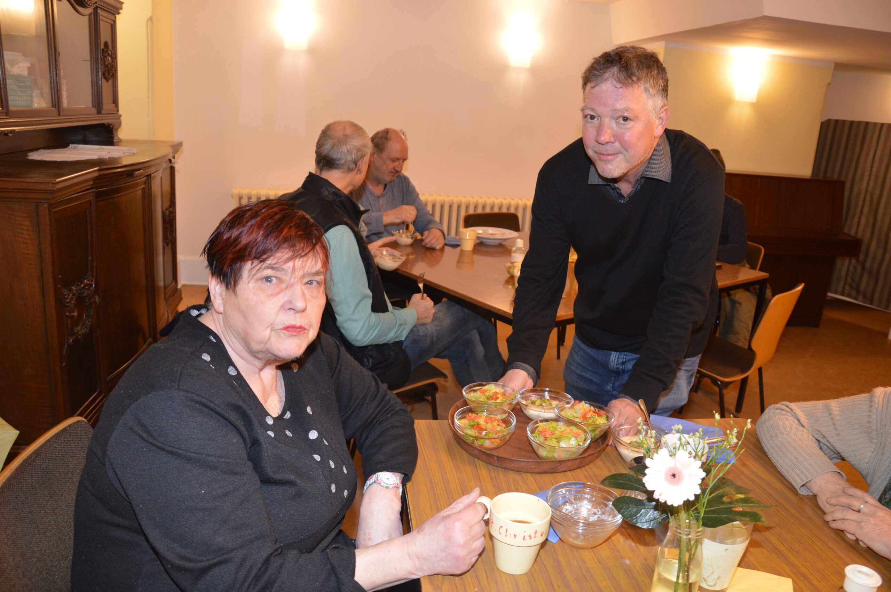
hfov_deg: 67.4
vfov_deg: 47.8
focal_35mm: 27
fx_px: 668
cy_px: 296
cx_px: 446
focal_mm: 18
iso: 900
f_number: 3.5
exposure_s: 1/60
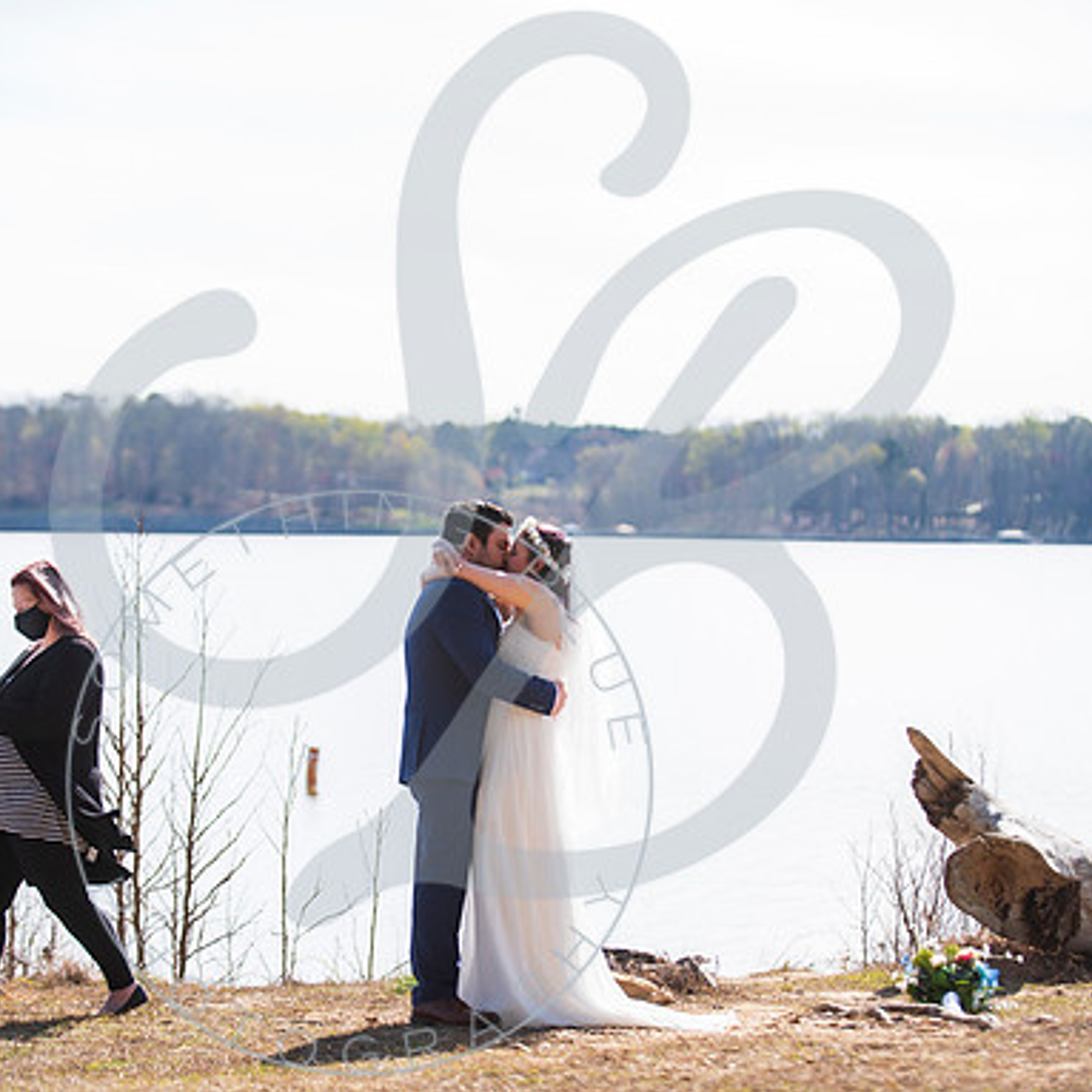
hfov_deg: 15.0
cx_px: 502
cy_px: 543
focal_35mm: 116
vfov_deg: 15.0
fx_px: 4140
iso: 100
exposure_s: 1/800
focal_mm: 90
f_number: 2.8
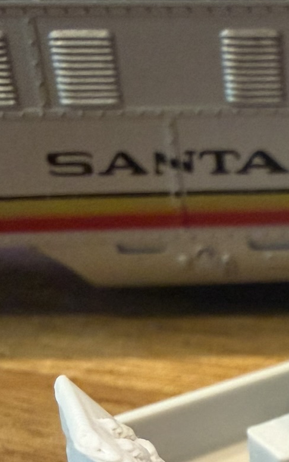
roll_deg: -2.7
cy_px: 473
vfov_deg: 28.5
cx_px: 409
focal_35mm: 67
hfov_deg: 17.8
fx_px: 845
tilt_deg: -28.2
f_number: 2.2
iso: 400
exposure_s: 1/60
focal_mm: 2.22
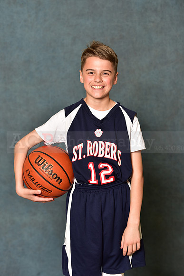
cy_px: 138
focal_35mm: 105
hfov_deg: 13.0
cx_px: 92
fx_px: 804
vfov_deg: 19.5
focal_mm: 105
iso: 320
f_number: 4.5
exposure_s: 1/200
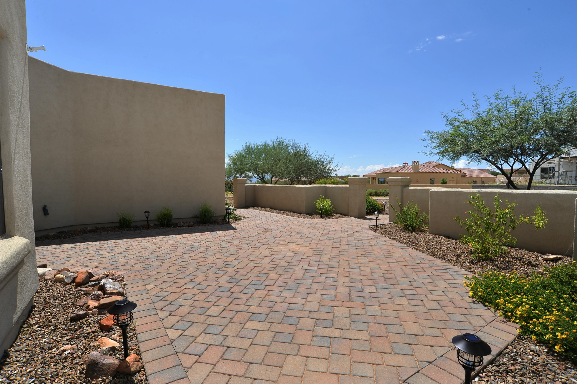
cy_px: 192
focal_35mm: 18
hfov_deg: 90.0
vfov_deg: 67.3
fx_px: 288
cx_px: 288
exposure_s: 1/320
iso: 320
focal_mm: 18
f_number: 14
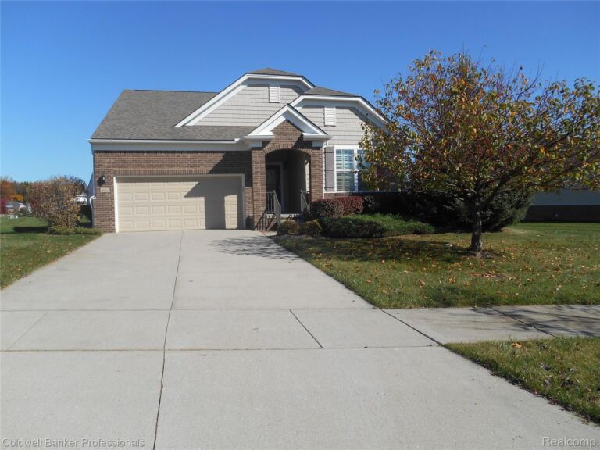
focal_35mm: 26
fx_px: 451
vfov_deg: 53.1
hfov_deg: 67.3
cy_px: 225
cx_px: 300
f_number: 3.4
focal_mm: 4.7
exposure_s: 1/1000
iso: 80
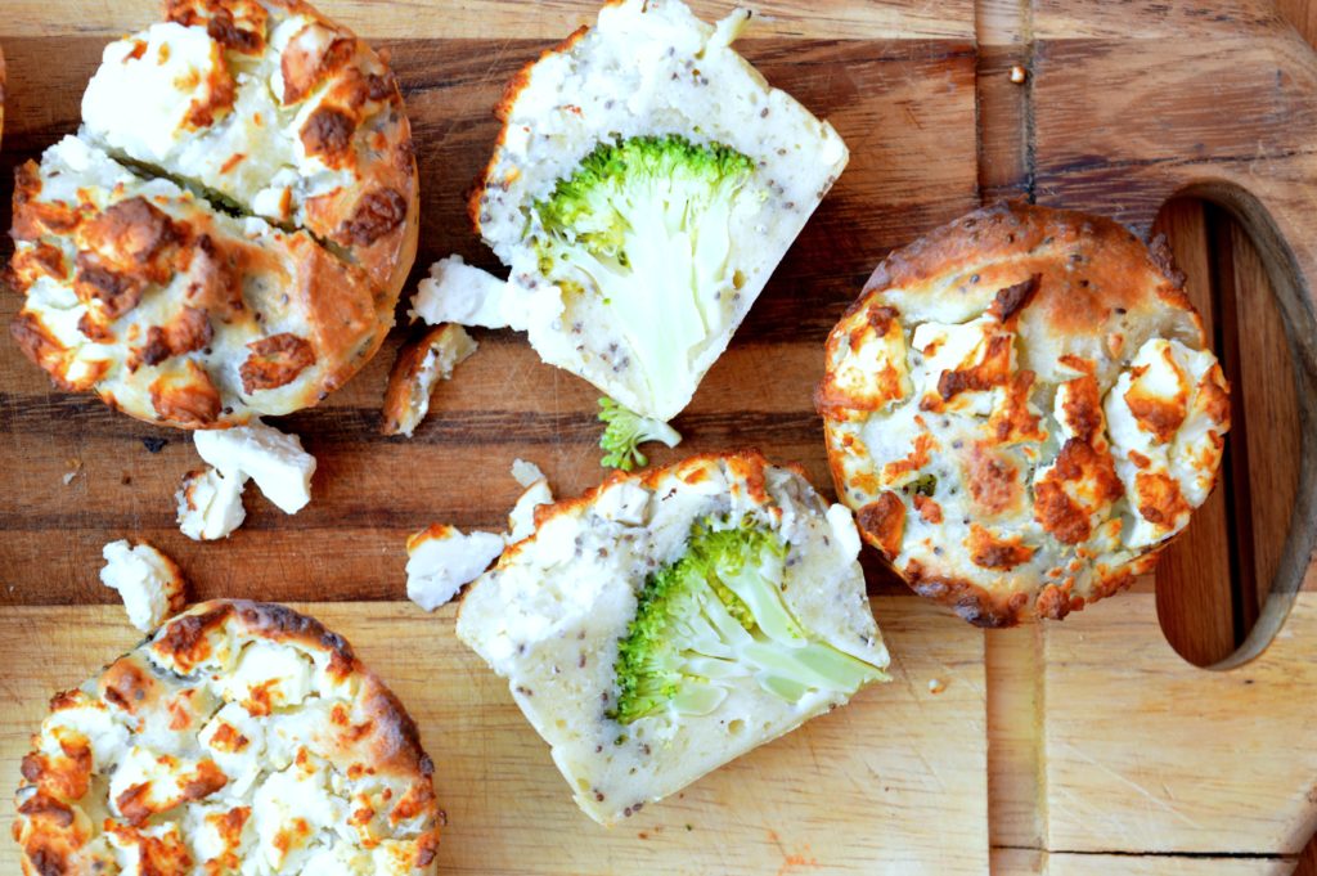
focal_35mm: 82
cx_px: 658
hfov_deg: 24.6
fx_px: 3016
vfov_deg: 16.5
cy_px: 438
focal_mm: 55
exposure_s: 1/10
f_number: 5.6
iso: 100
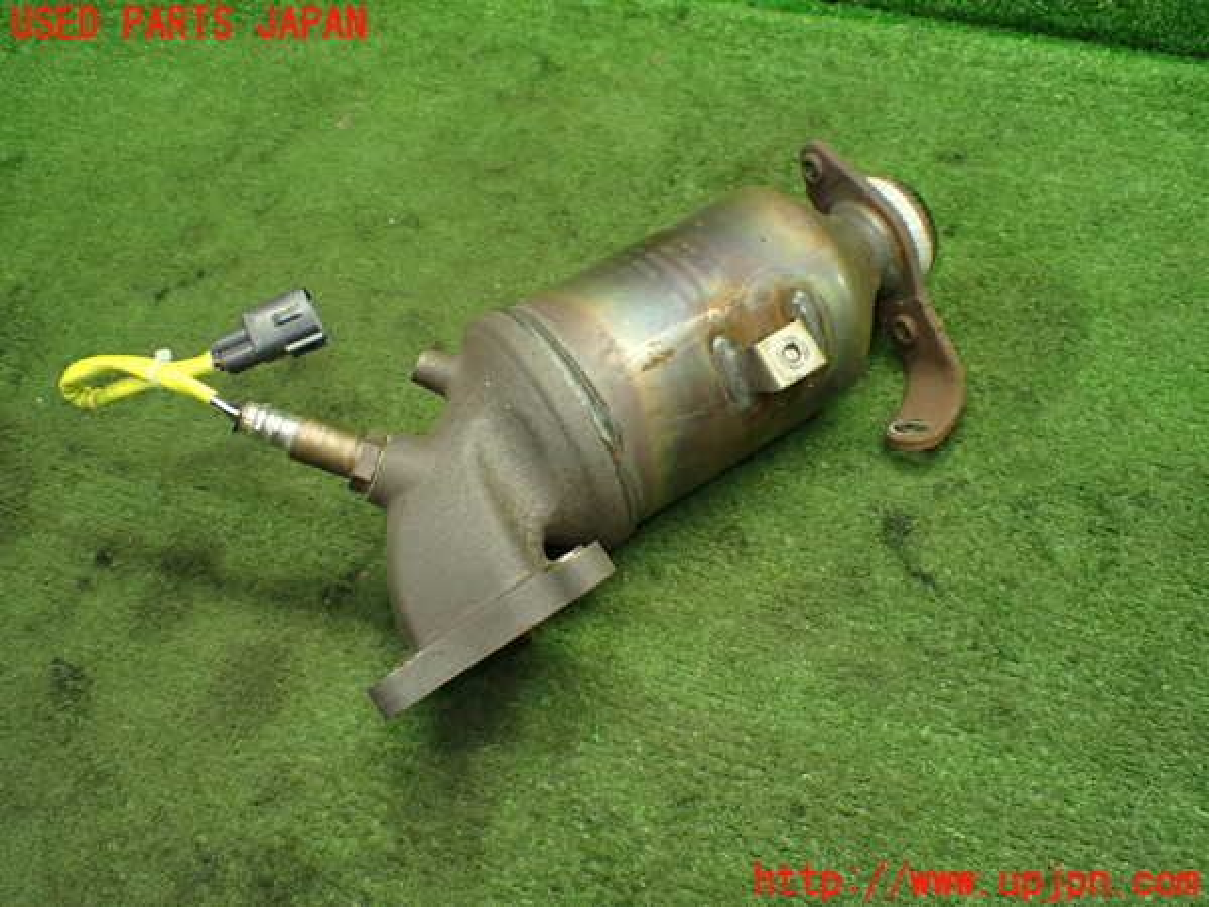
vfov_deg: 46.8
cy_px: 454
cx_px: 604
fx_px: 1048
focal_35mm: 30
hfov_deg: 60.0
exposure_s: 1/125
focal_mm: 5.4
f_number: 2.3
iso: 800
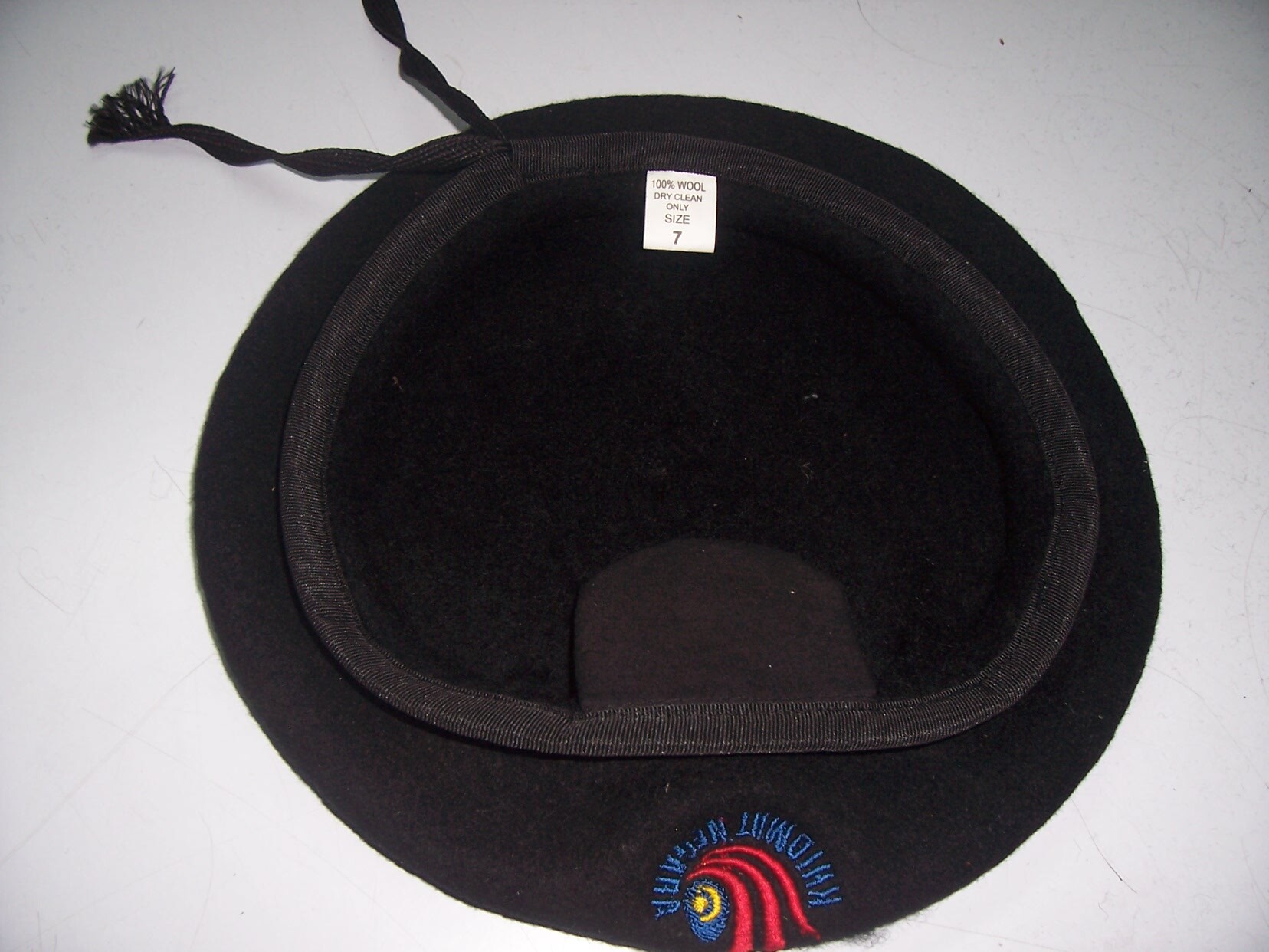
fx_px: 1246
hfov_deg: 54.0
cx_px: 634
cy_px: 476
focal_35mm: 34
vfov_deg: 41.8
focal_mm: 5.6
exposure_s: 1/60
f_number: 2.7
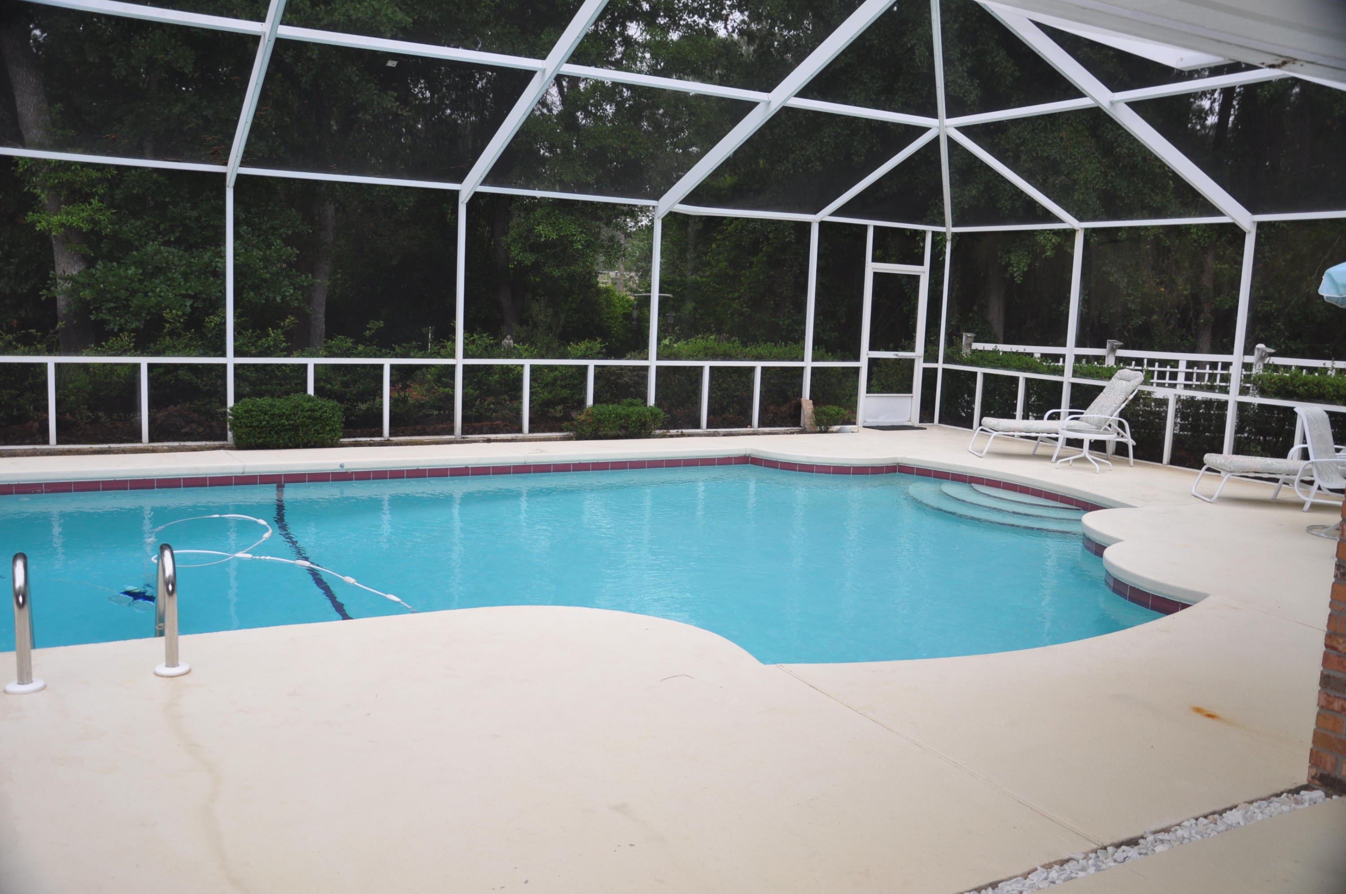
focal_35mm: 27
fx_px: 1008
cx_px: 673
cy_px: 447
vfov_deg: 47.8
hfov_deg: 67.4
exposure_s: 1/200
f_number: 3.5
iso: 320
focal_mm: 18
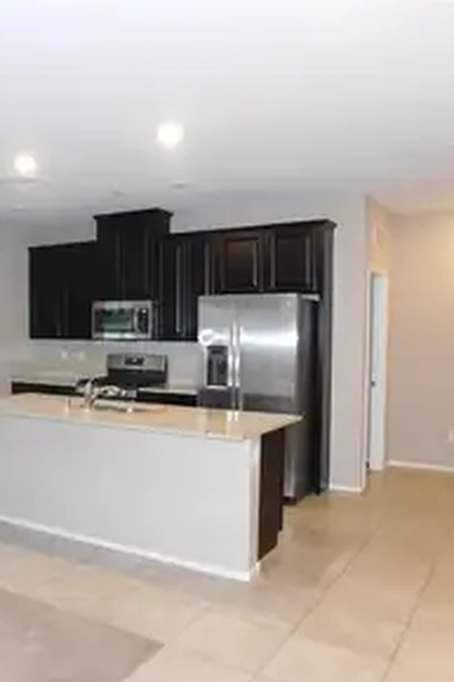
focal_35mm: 33
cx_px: 99
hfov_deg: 38.6
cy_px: 350
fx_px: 625
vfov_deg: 57.2
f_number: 3
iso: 320
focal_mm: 4
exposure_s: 1/30
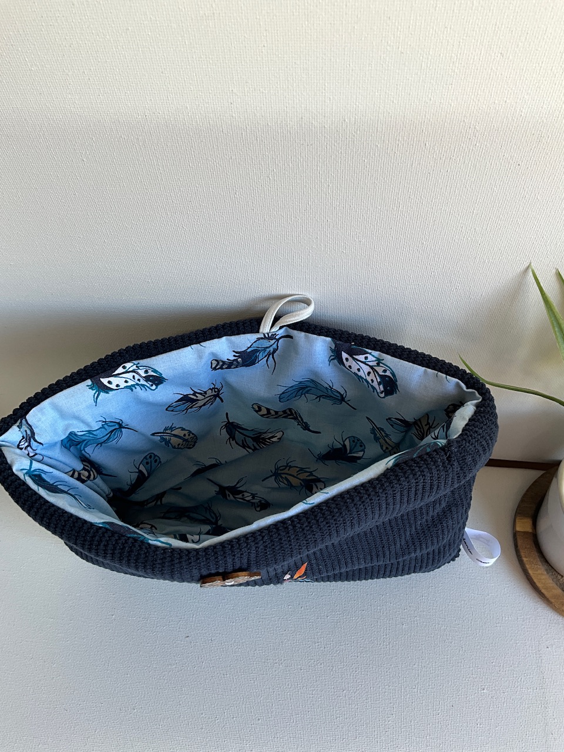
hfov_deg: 48.2
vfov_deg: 61.7
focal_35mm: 29
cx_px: 282
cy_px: 376
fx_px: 630
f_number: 1.8
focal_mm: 3
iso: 32
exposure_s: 1/100
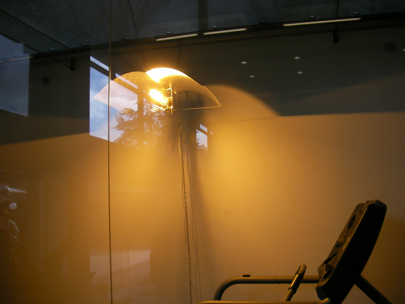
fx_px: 491
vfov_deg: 34.3
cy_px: 154
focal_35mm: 42
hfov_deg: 44.8
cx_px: 206
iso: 50
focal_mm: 6.3
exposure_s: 1/276
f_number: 3.5
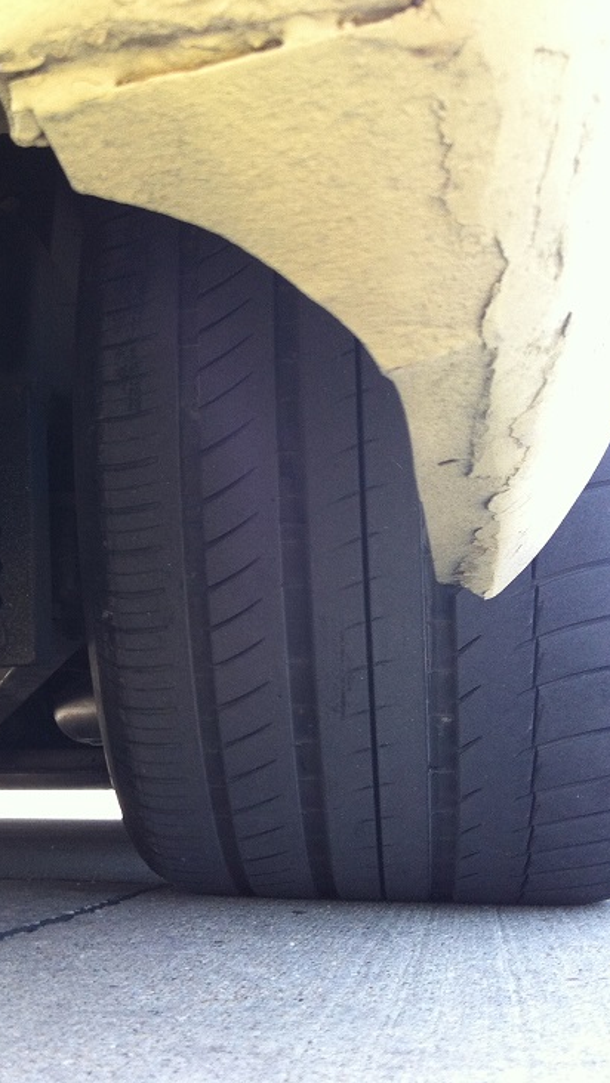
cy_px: 534
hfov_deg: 22.2
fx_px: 1495
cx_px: -4
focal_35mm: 52
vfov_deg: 39.9
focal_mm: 3.85
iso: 100
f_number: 2.8
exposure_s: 1/120
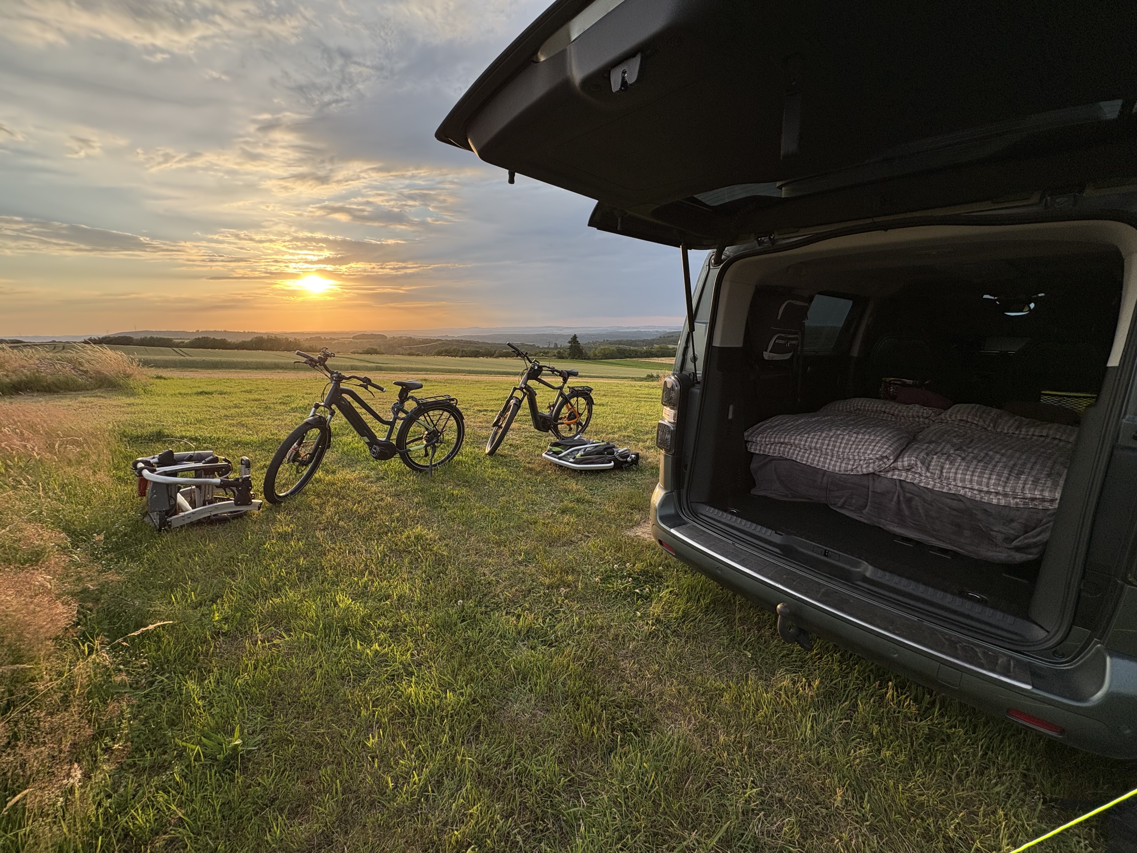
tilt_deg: -12.2
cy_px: 426
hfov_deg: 102.1
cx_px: 568
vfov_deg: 85.7
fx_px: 460
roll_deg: +0.6
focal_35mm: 14
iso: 40
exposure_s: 1/600
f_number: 2.2
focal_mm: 2.22
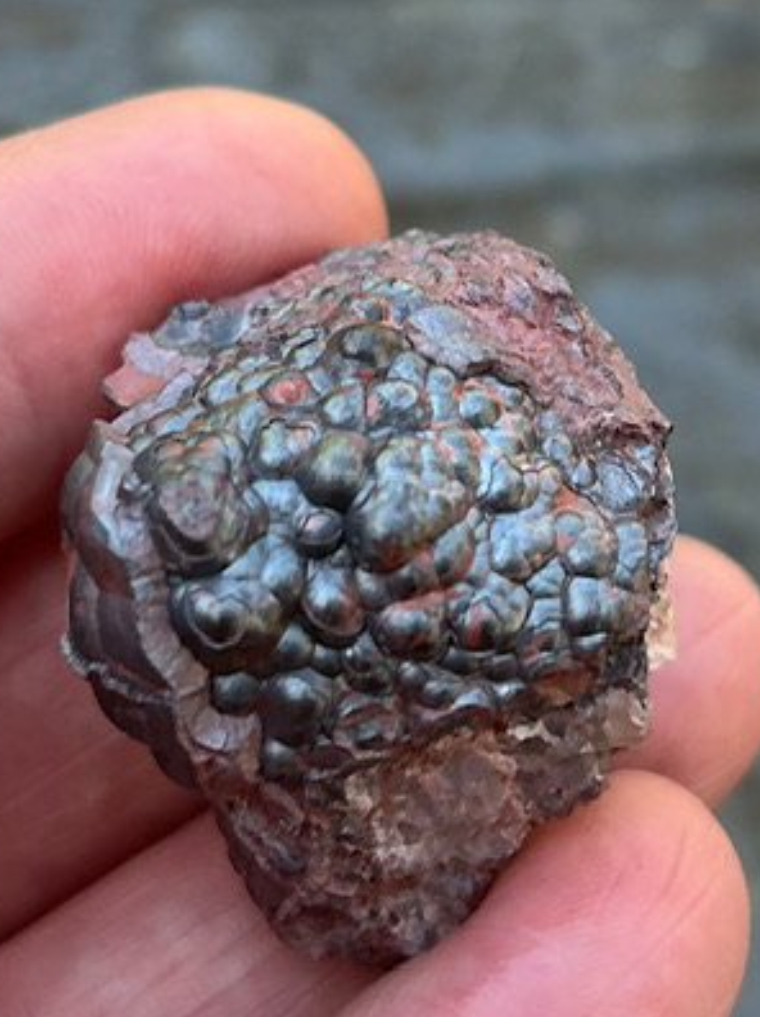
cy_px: 542
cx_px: 371
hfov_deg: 49.6
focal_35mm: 28
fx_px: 821
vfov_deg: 63.4
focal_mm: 5.7
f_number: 1.5
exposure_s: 1/361
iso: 50
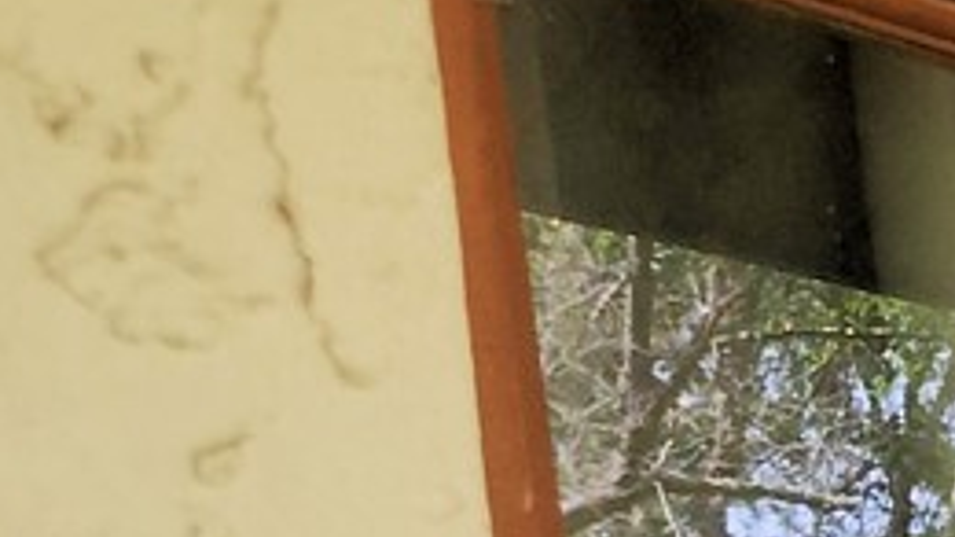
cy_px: 1938
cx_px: 2667
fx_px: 3898
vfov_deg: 6.7
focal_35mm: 154
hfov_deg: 10.7
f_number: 1.8
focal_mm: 5.4
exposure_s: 1/60
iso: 25
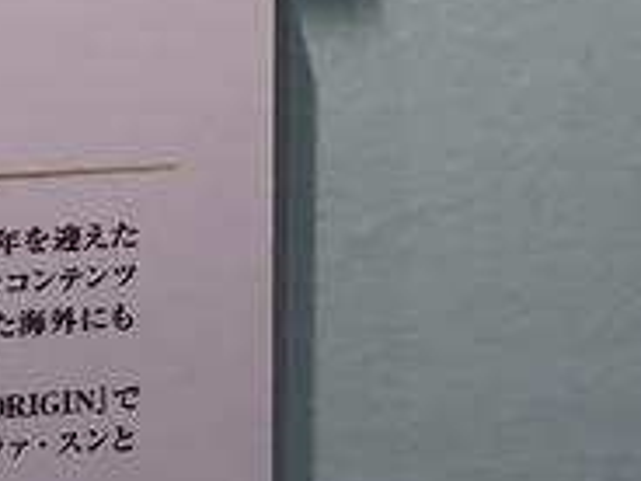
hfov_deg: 10.5
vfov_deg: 7.6
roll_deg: +0.4
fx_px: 3389
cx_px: 948
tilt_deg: -2.9
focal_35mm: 183
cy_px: -631
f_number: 1.8
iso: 25
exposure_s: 1/50
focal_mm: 3.99
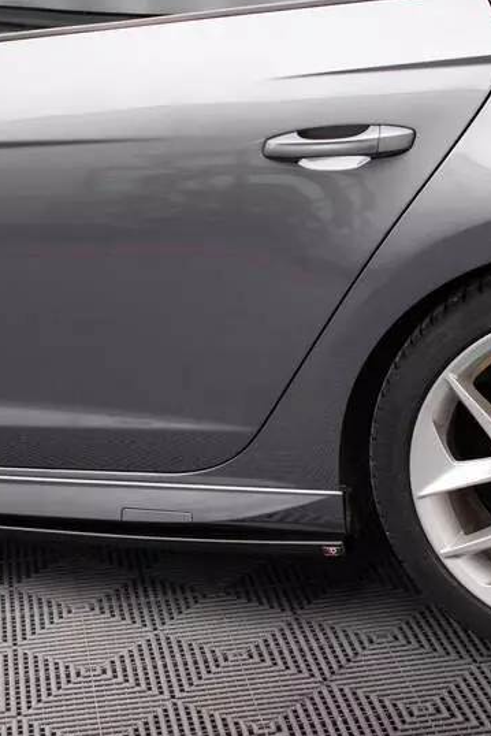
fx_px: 1533
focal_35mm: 75
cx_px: 86
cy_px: 408
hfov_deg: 18.0
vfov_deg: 27.0
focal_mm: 35
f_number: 2.5
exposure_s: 1/100
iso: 1000
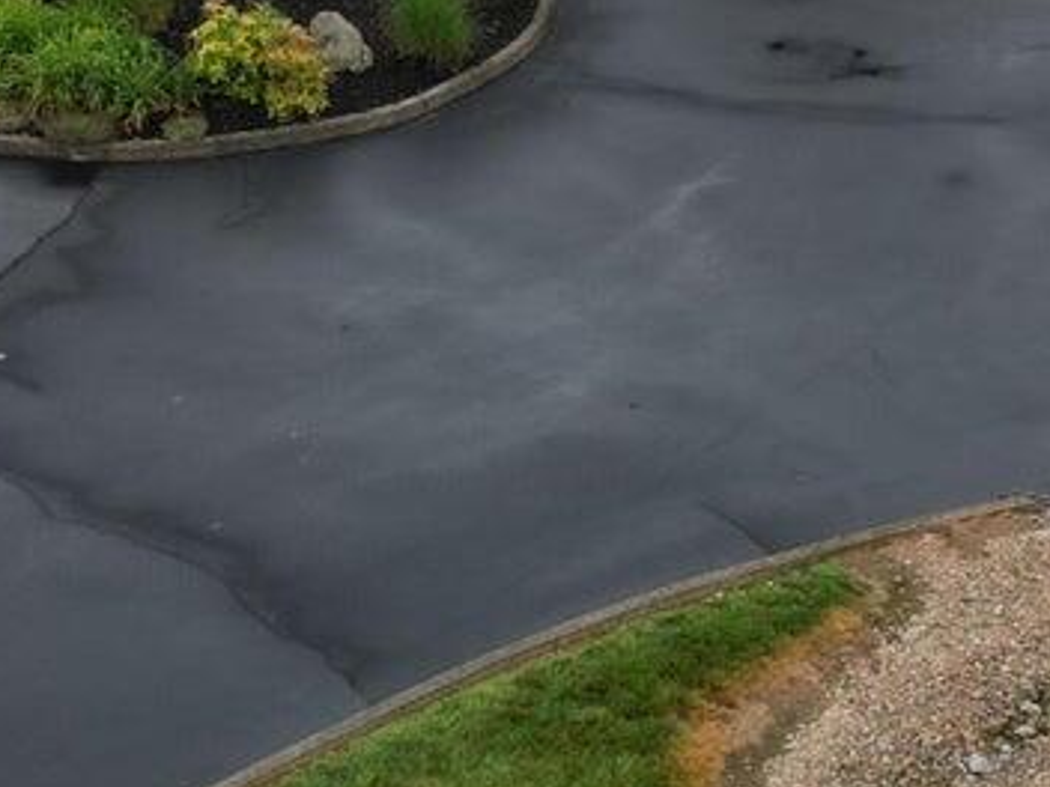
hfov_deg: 21.0
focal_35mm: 93
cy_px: -57
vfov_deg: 15.5
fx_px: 2821
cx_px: 661
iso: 120
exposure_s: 1/800
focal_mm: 6.72
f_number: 1.7
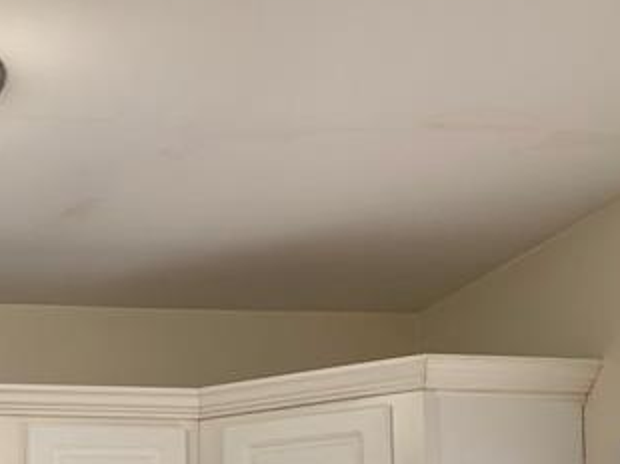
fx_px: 1539
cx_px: -292
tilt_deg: +6.4
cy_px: 608
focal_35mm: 86
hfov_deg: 19.9
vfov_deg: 16.2
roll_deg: -1.6
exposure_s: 1/60
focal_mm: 4.25
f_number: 1.8
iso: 80
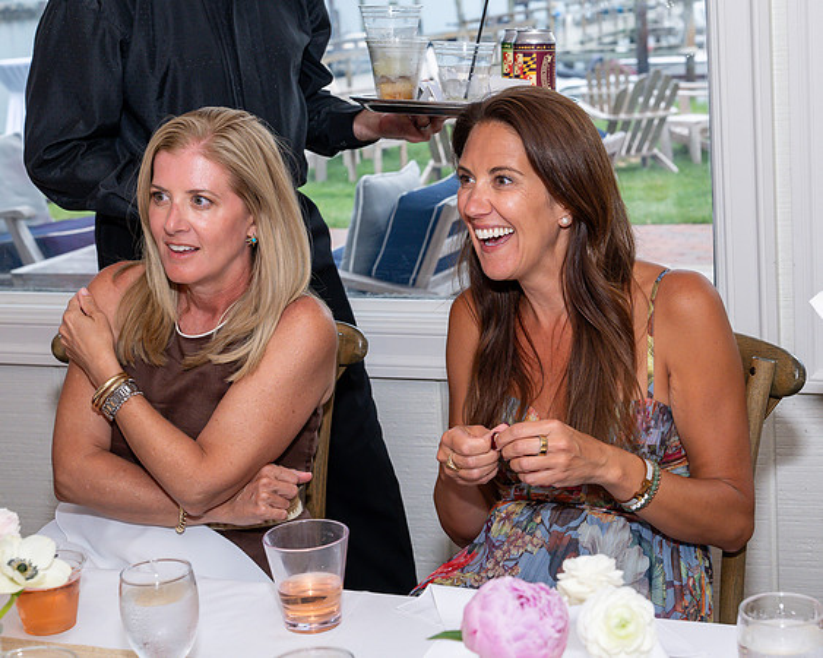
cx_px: 514
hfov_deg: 29.3
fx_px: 1567
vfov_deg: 23.7
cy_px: 304
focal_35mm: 64
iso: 640
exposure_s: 1/250
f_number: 7.1
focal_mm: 52
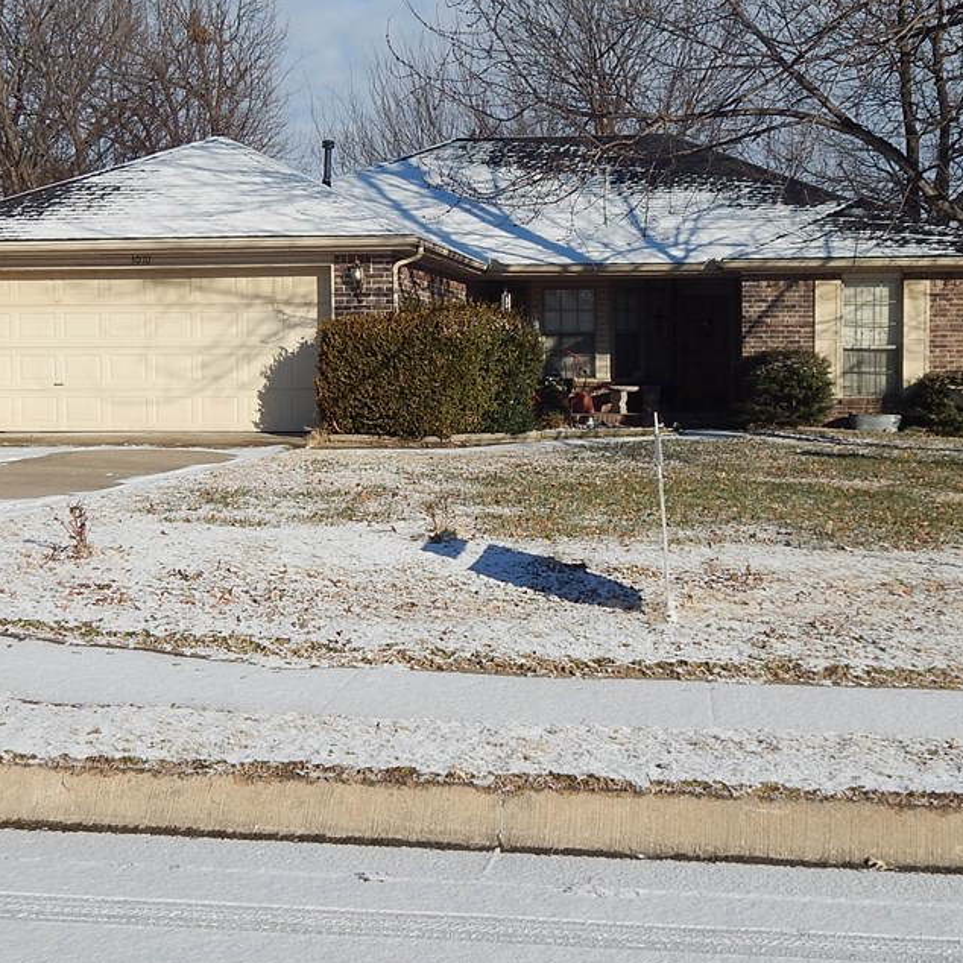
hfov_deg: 34.0
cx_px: 556
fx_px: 1574
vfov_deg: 34.0
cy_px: 459
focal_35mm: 50
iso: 125
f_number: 6.7
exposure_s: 1/500
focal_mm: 6.1
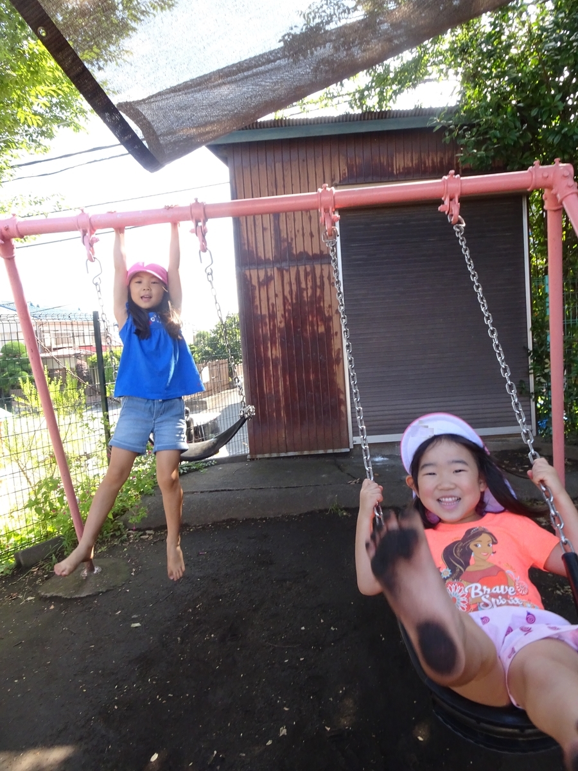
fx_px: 534
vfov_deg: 71.6
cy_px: 386
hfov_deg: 56.8
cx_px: 289
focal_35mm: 24
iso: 250
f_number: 3.5
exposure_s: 1/250
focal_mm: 4.1
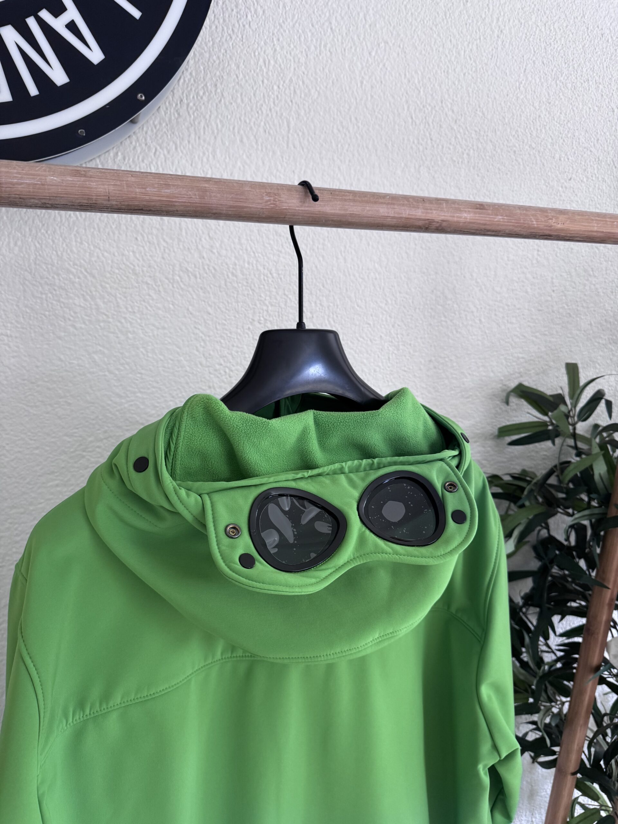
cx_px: 309
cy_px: 412
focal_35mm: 24
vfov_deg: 71.6
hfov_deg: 56.8
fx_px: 571
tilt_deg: -10.6
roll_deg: -2.2
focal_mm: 6.76
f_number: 1.78
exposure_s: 1/83
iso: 200
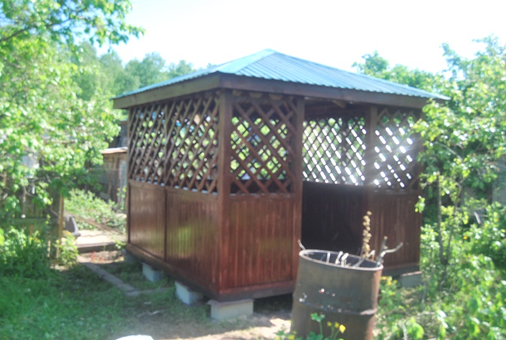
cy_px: 170
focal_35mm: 34
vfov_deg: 38.5
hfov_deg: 55.0
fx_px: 486
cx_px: 253
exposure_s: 1/125
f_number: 5.6
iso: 100
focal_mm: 23
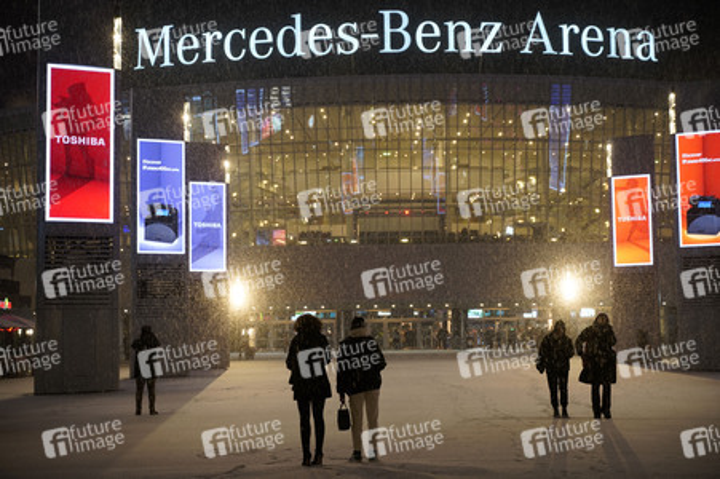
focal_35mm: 55
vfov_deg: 24.6
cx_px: 360
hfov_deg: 36.3
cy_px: 240
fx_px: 1099
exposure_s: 1/50
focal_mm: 55
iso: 640
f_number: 2.8
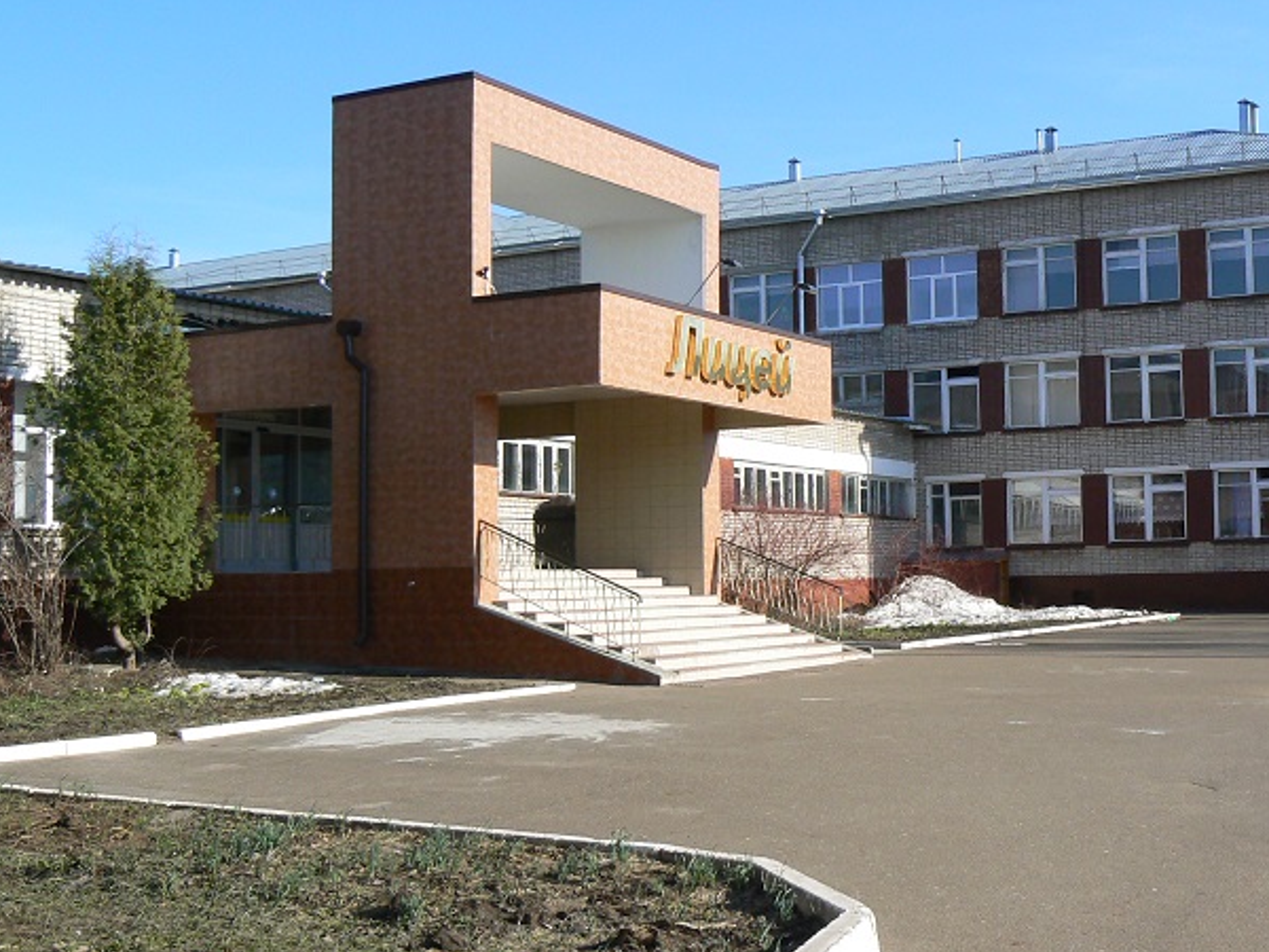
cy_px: 493
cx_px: 797
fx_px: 1760
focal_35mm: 48
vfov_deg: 30.3
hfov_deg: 39.4
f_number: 6.3
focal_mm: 6
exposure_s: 1/500
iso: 100
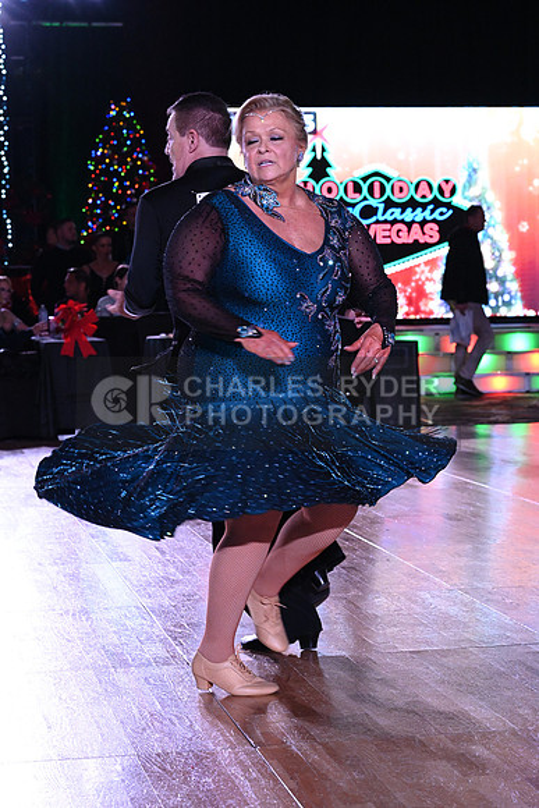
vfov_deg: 24.5
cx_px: 270
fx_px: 1863
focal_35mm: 83
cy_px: 404
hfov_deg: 16.5
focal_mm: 83
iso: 5000
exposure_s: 1/320
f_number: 7.1
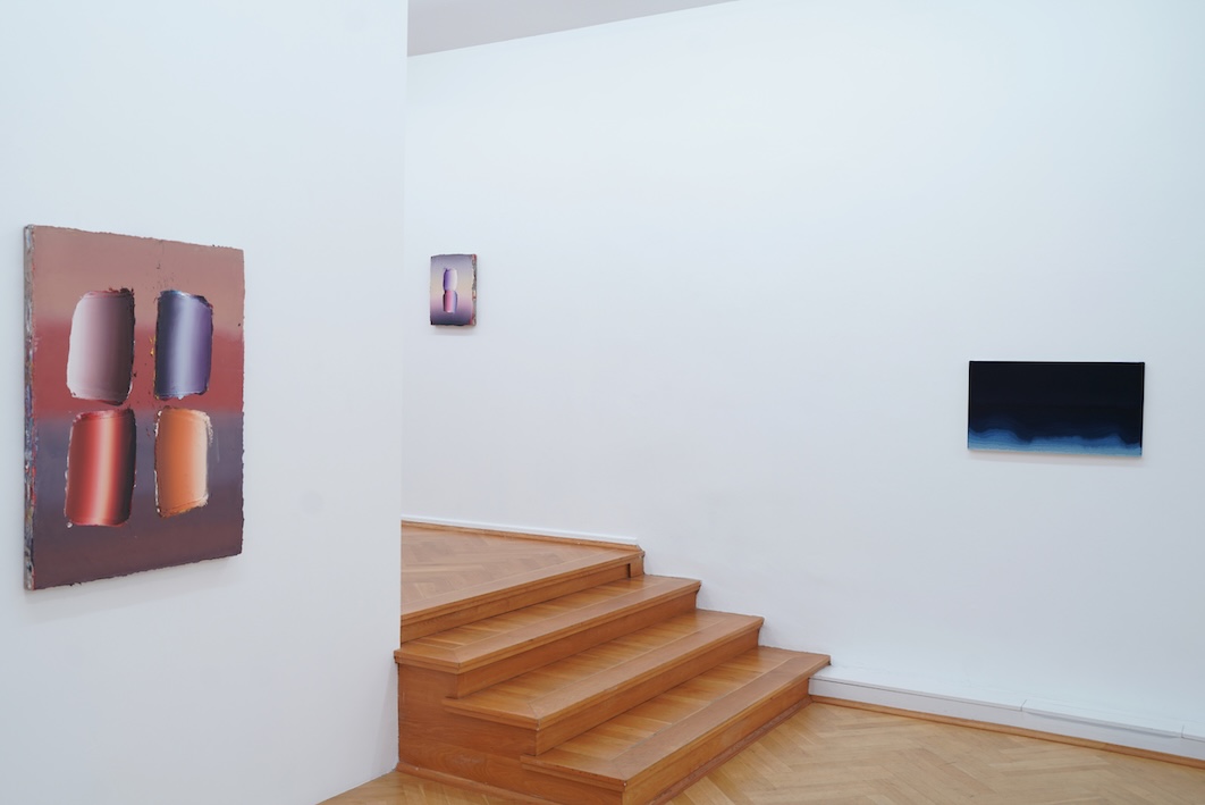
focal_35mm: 35
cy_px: 402
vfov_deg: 37.9
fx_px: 1172
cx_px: 602
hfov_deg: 54.4
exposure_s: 1/40
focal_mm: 35
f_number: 4.5
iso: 200
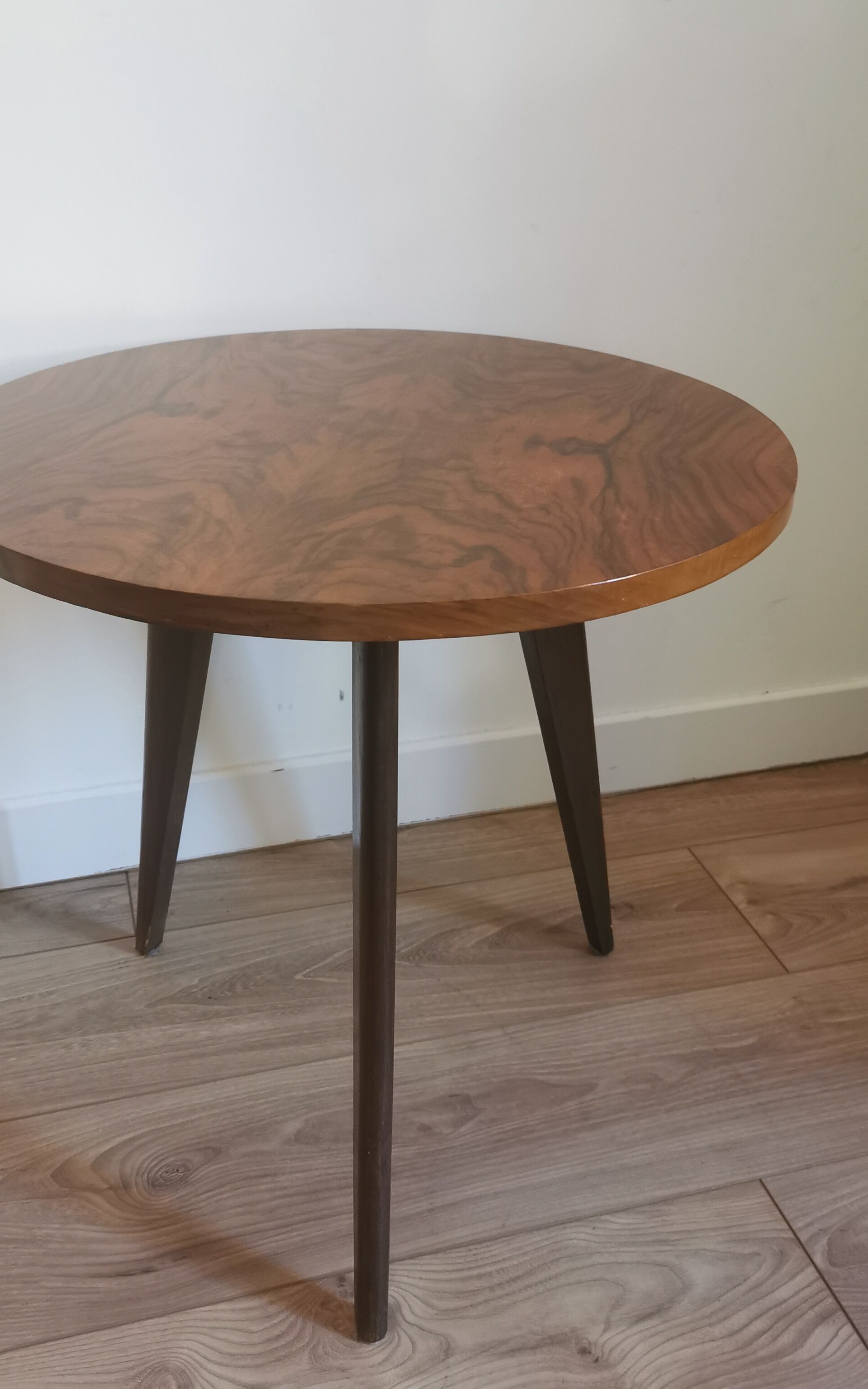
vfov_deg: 56.5
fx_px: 1287
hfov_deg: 37.2
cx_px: 364
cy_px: 605
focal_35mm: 34
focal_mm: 5.58
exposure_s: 1/33.3
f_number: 1.8
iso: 400
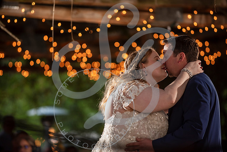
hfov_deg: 10.3
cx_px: 114
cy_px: 76
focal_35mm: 200
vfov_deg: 6.9
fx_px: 1261
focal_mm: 200
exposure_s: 1/160
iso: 200
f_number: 2.8
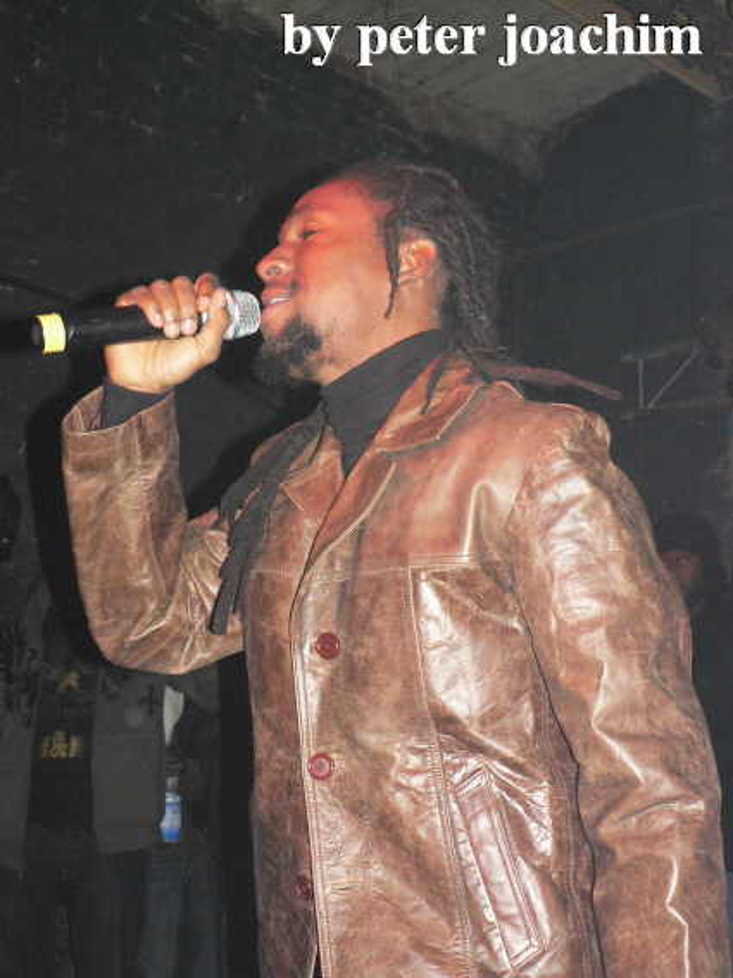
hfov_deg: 25.2
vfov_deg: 33.2
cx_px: 366
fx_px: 1638
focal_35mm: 58
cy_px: 489
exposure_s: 1/60
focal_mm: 9.9
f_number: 3.2
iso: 400
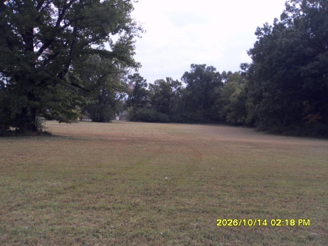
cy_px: 123
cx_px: 164
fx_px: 332
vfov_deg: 40.7
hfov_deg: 52.6
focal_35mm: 35
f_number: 8.2
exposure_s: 1/125
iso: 80
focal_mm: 6.3
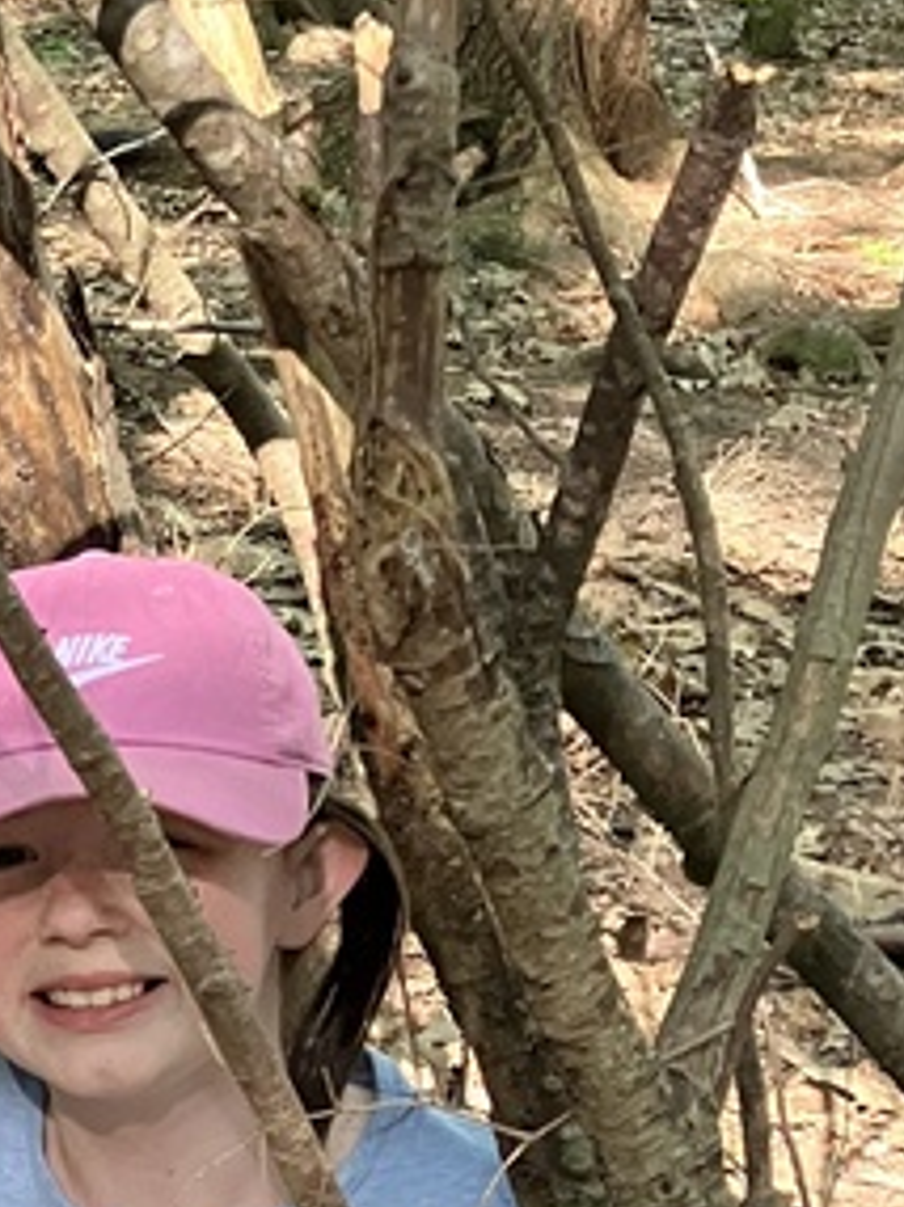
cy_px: 941
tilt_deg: -19.3
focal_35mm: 98
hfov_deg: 14.0
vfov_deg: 19.9
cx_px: -511
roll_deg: -4.4
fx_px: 3417
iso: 160
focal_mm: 3.99
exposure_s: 1/60
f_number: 1.8
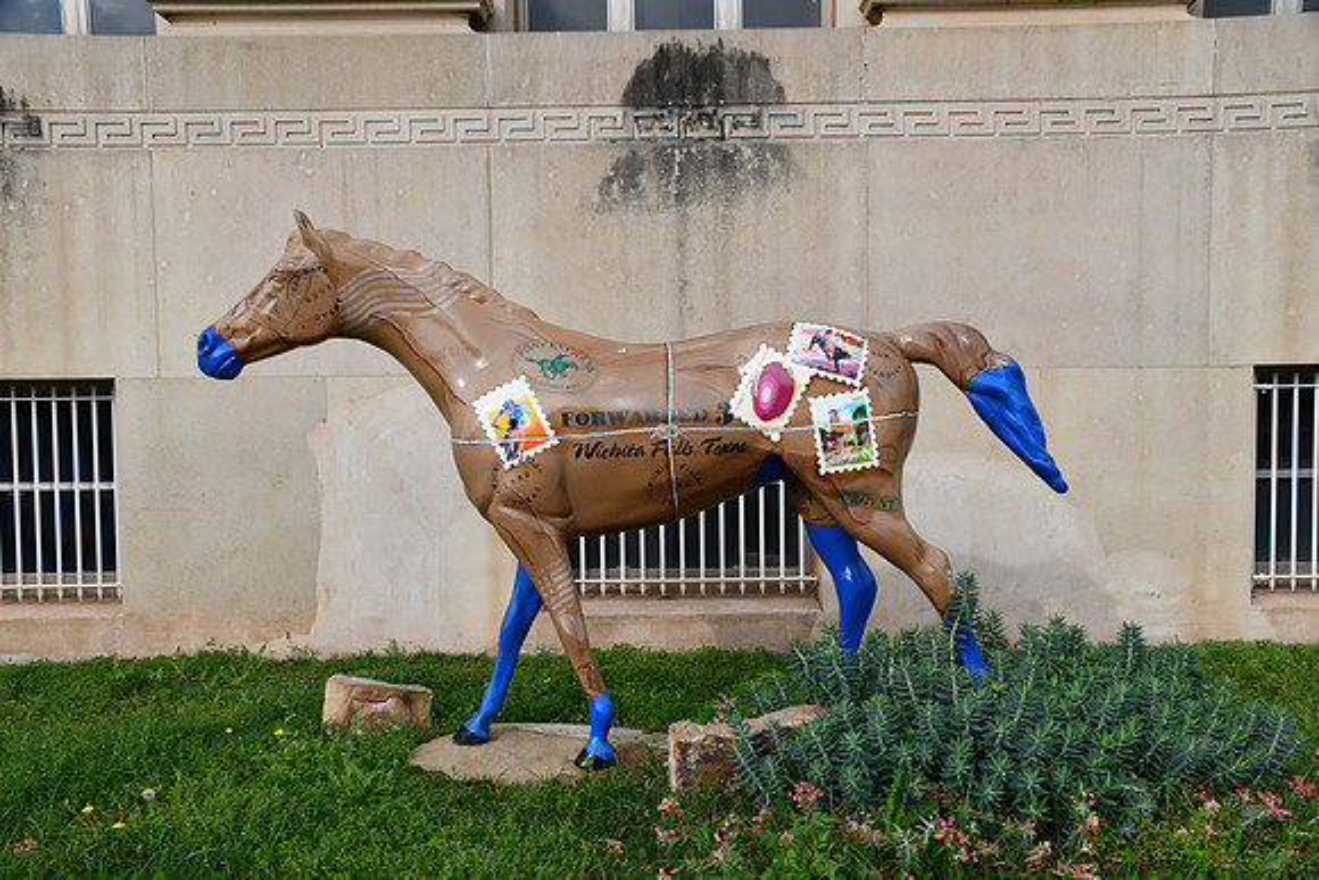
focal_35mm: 36
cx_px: 660
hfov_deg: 53.1
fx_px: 1319
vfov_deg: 36.9
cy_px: 440
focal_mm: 24
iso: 100
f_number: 8
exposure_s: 1/250
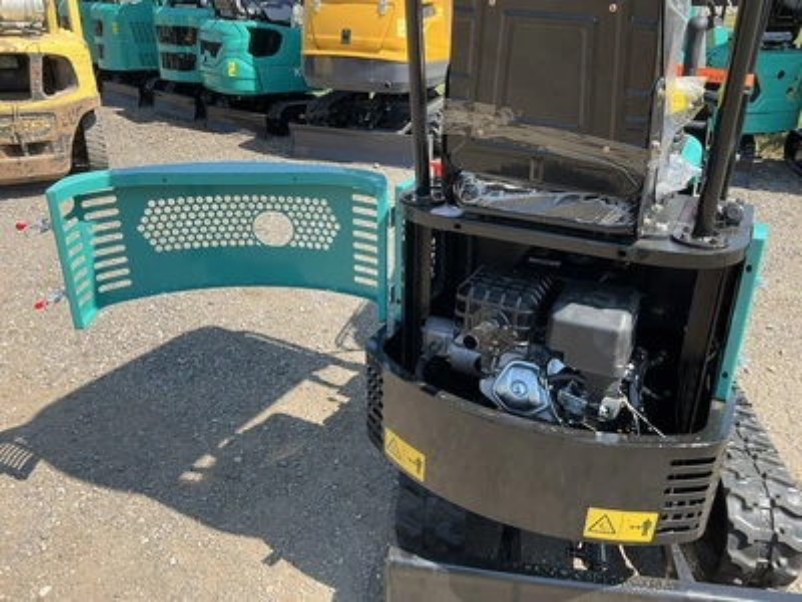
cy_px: 301
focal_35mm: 29
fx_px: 672
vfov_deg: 48.2
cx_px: 401
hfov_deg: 61.7
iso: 25
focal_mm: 3
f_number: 1.8
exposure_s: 1/540
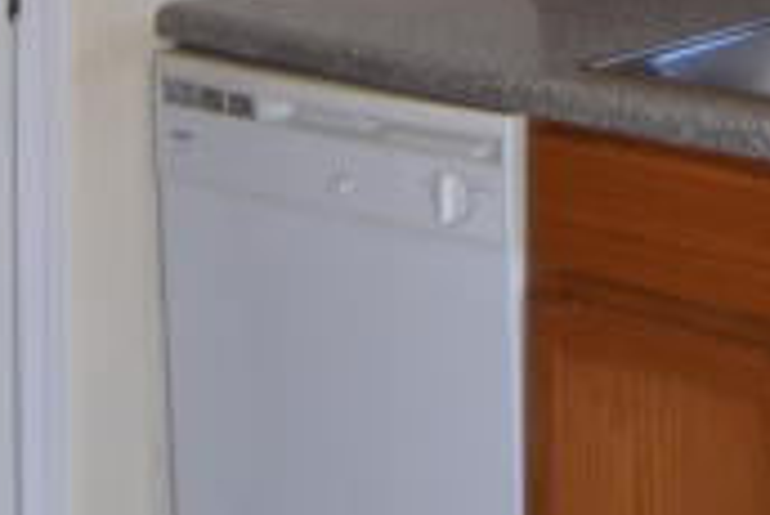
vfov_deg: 11.5
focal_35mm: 110
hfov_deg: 16.2
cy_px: -416
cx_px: 1289
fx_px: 2362
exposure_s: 1/20
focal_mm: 11
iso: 200
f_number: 9
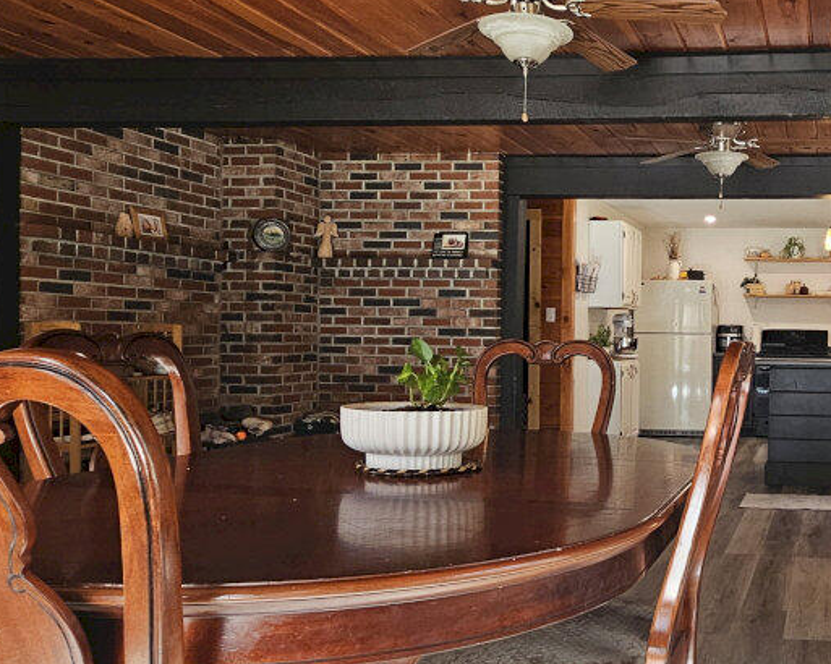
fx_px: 811
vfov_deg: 44.5
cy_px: 337
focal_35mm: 33
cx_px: 746
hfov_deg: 48.6
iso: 80
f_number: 2.2
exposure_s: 1/60
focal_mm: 2.2
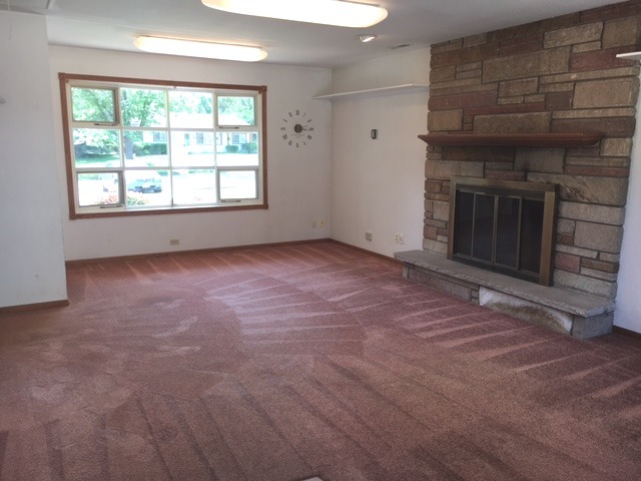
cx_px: 320
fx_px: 537
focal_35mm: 29
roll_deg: -0.6
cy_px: 240
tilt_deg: -10.0
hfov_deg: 61.7
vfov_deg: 48.2
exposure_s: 1/60
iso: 25
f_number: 2.2
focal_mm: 4.15
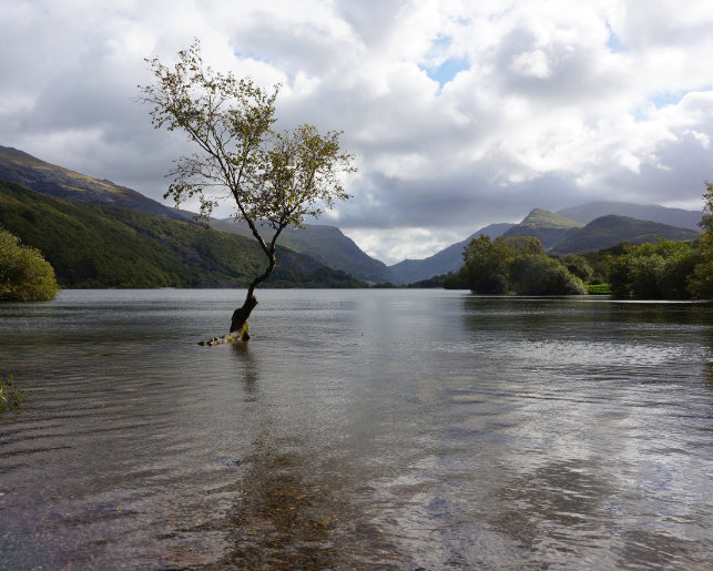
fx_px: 591
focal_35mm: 28
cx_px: 354
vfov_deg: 51.6
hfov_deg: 62.2
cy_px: 277
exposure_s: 1/100
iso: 100
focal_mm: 16
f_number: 14
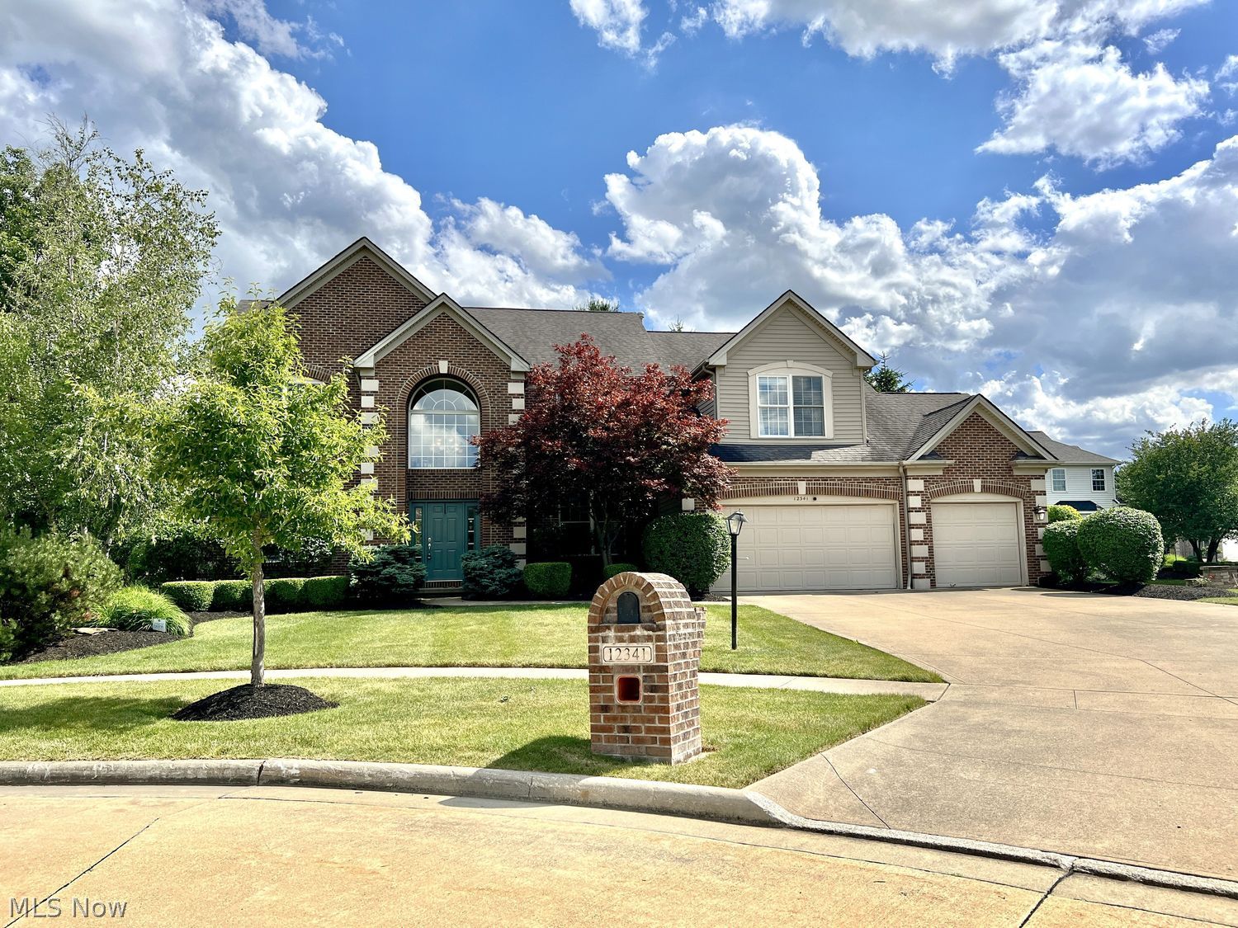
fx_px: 930
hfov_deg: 67.3
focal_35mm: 26
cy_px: 464
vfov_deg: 53.1
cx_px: 619
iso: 50
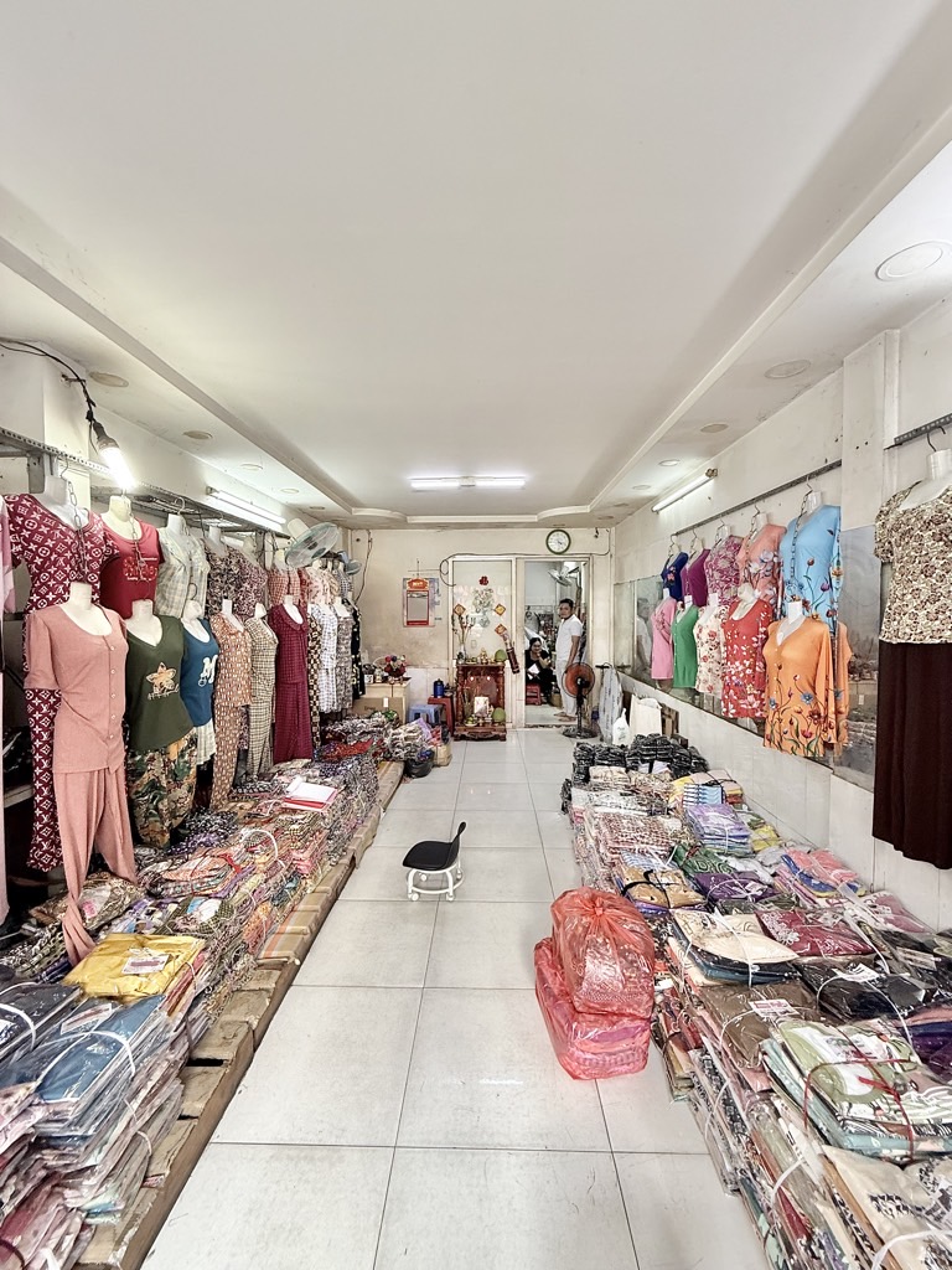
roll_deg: +0.1
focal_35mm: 14
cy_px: 635
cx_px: 476
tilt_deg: -0.8
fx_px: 513
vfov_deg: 102.1
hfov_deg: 85.7
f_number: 2.2
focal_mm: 2.22
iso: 200
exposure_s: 1/50
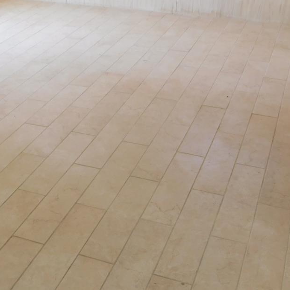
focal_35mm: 49
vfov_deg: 34.2
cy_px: 206
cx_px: 100
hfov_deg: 34.4
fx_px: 464
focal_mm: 4
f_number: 3
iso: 125
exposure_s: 1/40
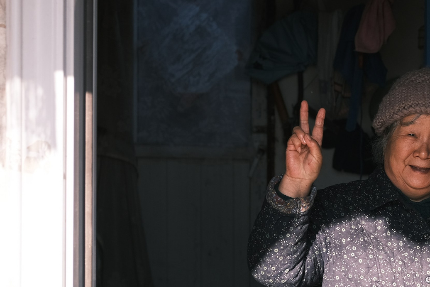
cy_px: 121
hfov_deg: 15.3
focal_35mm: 131
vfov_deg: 10.5
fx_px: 1565
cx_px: 469
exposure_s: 1/250
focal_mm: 35
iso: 160
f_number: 3.2
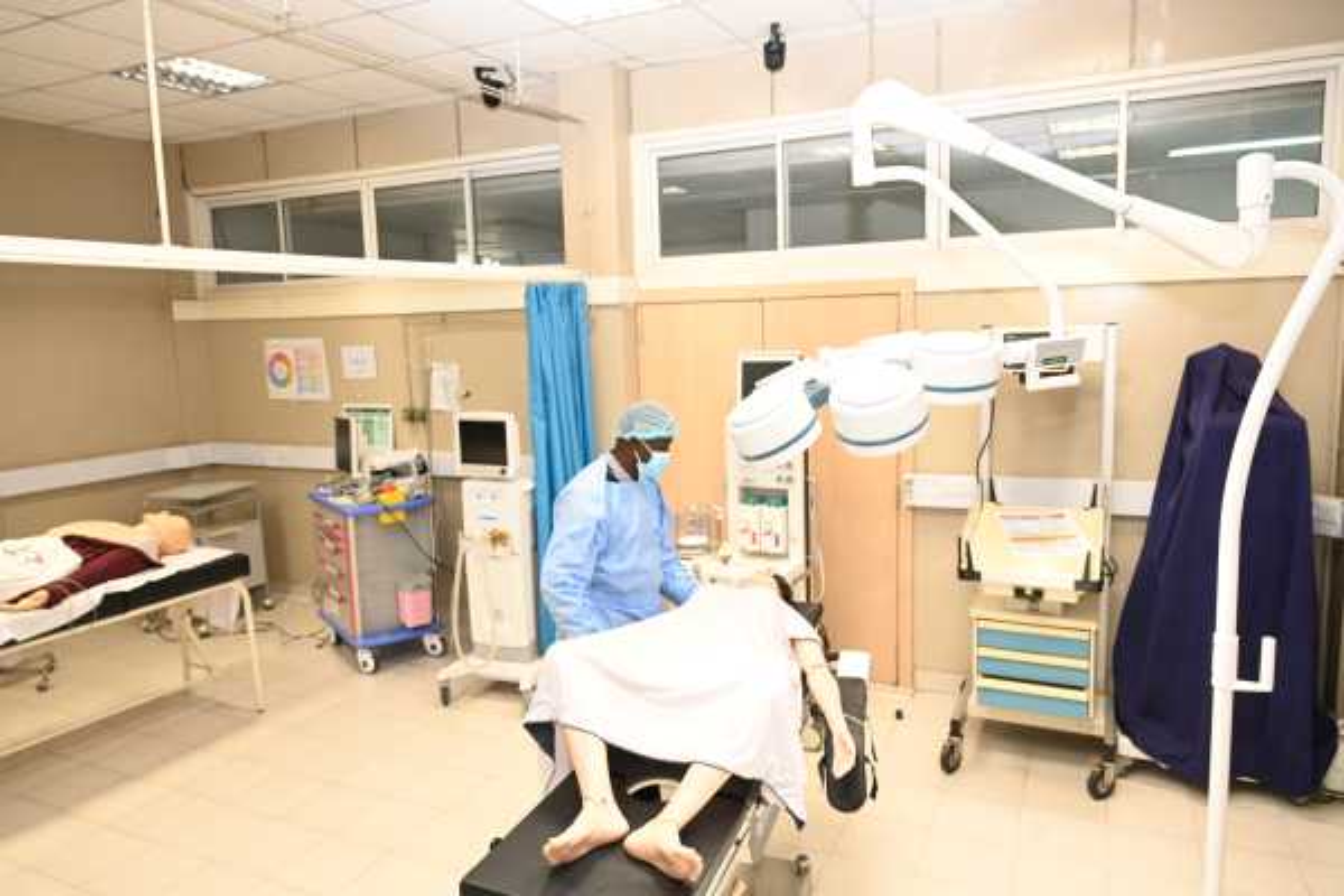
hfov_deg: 73.7
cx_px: 672
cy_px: 448
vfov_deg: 53.1
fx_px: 896
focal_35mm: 24
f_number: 5.6
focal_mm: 24
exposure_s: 1/100
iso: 3200
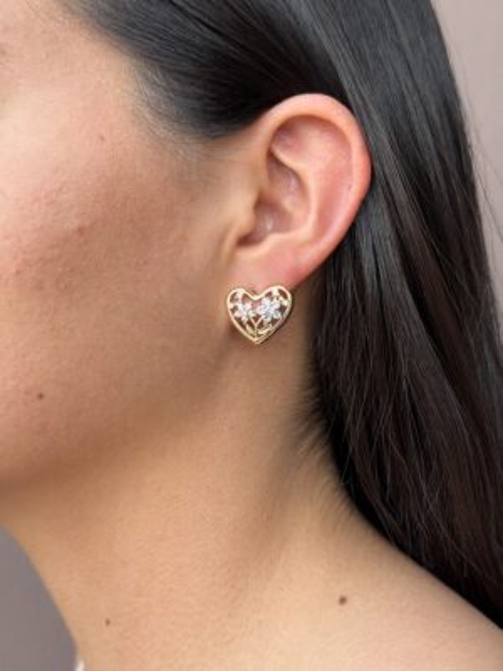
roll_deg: +0.6
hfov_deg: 30.3
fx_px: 930
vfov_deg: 39.7
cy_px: 336
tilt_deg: -2.4
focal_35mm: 48
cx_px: 252
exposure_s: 1/121
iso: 50
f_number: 1.78
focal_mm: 6.76
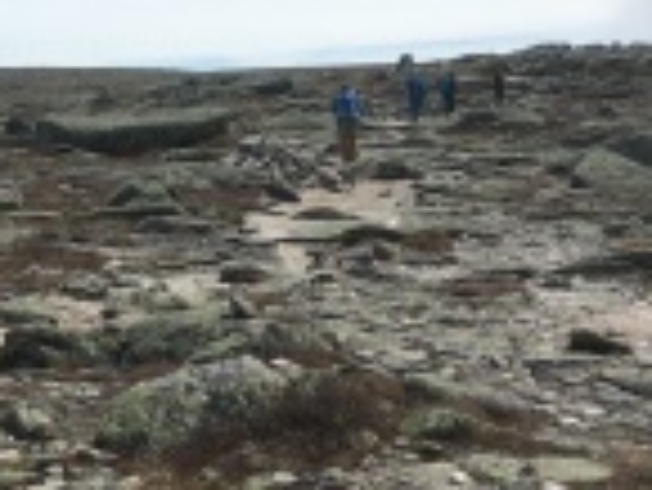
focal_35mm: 73
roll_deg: +1.5
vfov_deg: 20.2
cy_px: 220
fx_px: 1376
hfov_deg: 25.4
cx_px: 4
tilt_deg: -2.5
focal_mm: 4.15
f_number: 2.2
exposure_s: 1/2747
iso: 25
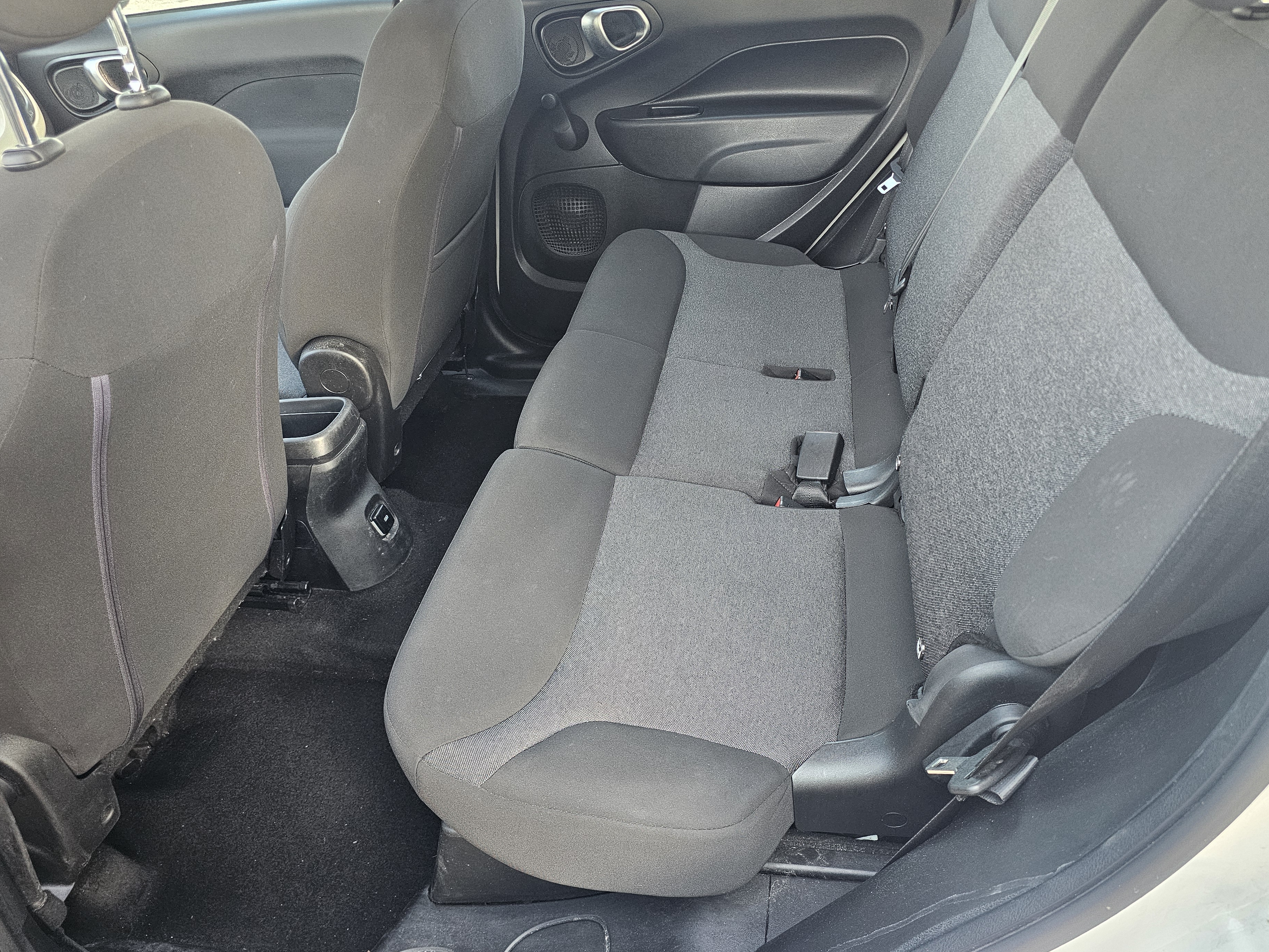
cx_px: 676
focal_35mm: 25
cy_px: 452
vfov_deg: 54.9
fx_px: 916
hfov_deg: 69.3
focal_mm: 6.3
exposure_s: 1/100
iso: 320
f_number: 1.7
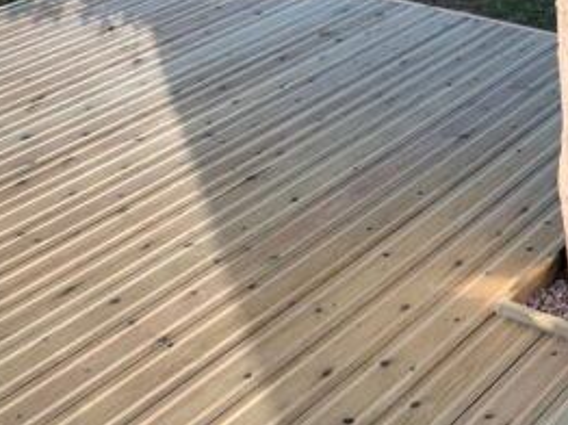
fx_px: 902
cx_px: 515
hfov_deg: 33.1
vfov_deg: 25.4
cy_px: 407
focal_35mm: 55
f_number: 1.8
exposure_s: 1/147
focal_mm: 4.25
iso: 25
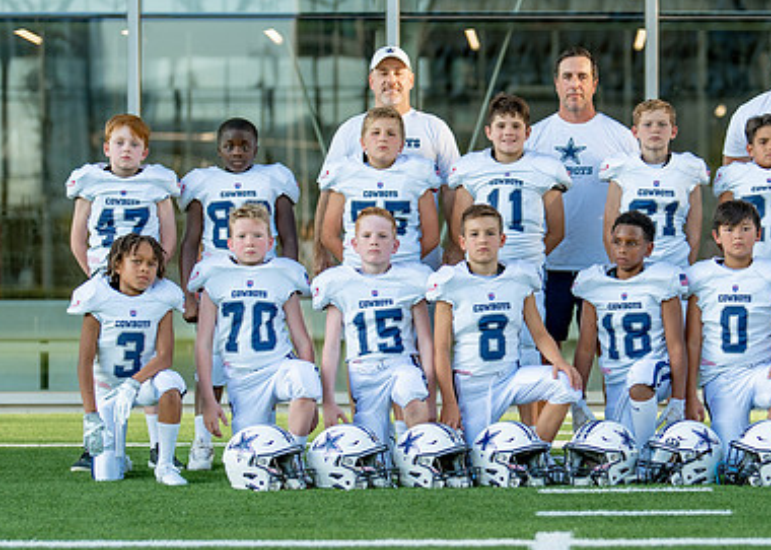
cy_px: 306
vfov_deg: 12.8
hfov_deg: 17.7
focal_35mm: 112
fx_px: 2451
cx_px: 600
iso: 100
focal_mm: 50
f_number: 1.2
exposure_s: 1/1600
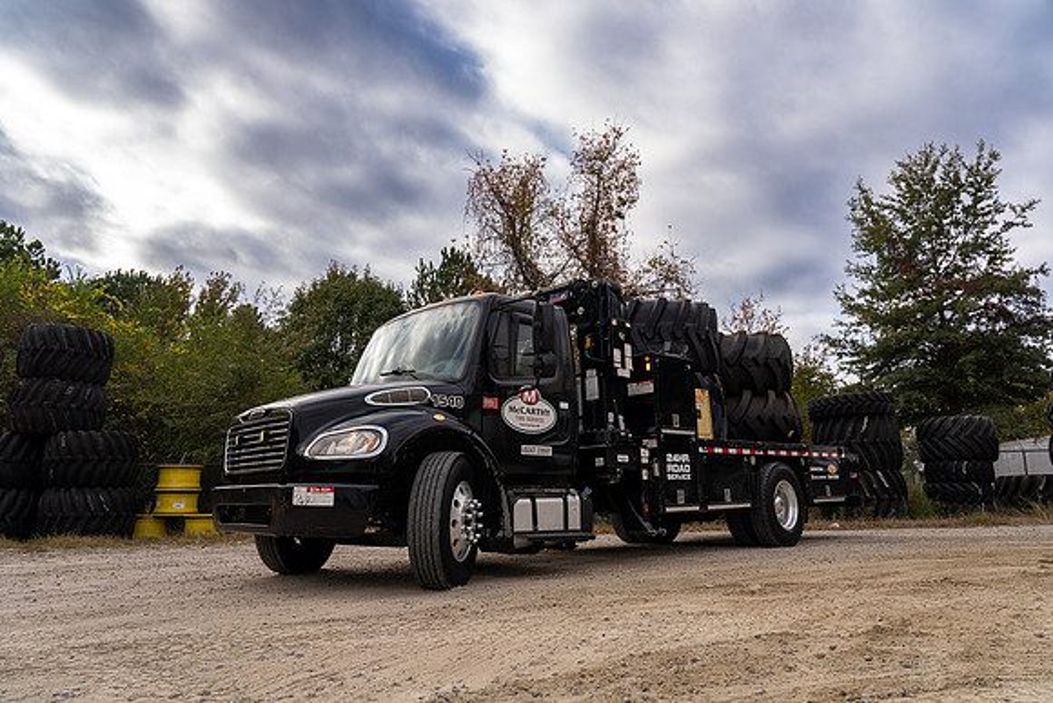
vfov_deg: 53.2
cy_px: 352
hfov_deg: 73.7
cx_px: 526
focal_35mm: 24
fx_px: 702
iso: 100
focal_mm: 24
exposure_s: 1/160
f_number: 6.3
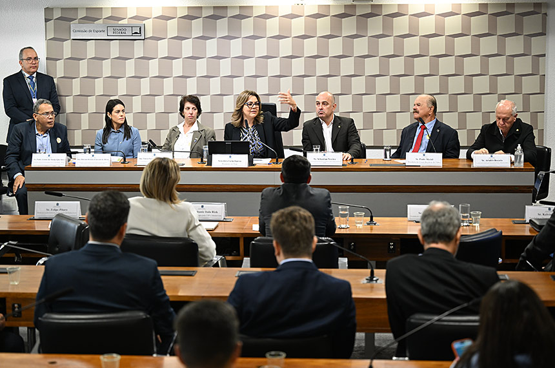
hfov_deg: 28.9
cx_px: 278
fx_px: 1077
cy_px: 184
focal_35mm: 70
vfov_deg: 19.4
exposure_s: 1/100
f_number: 2.8
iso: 1250
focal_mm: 70
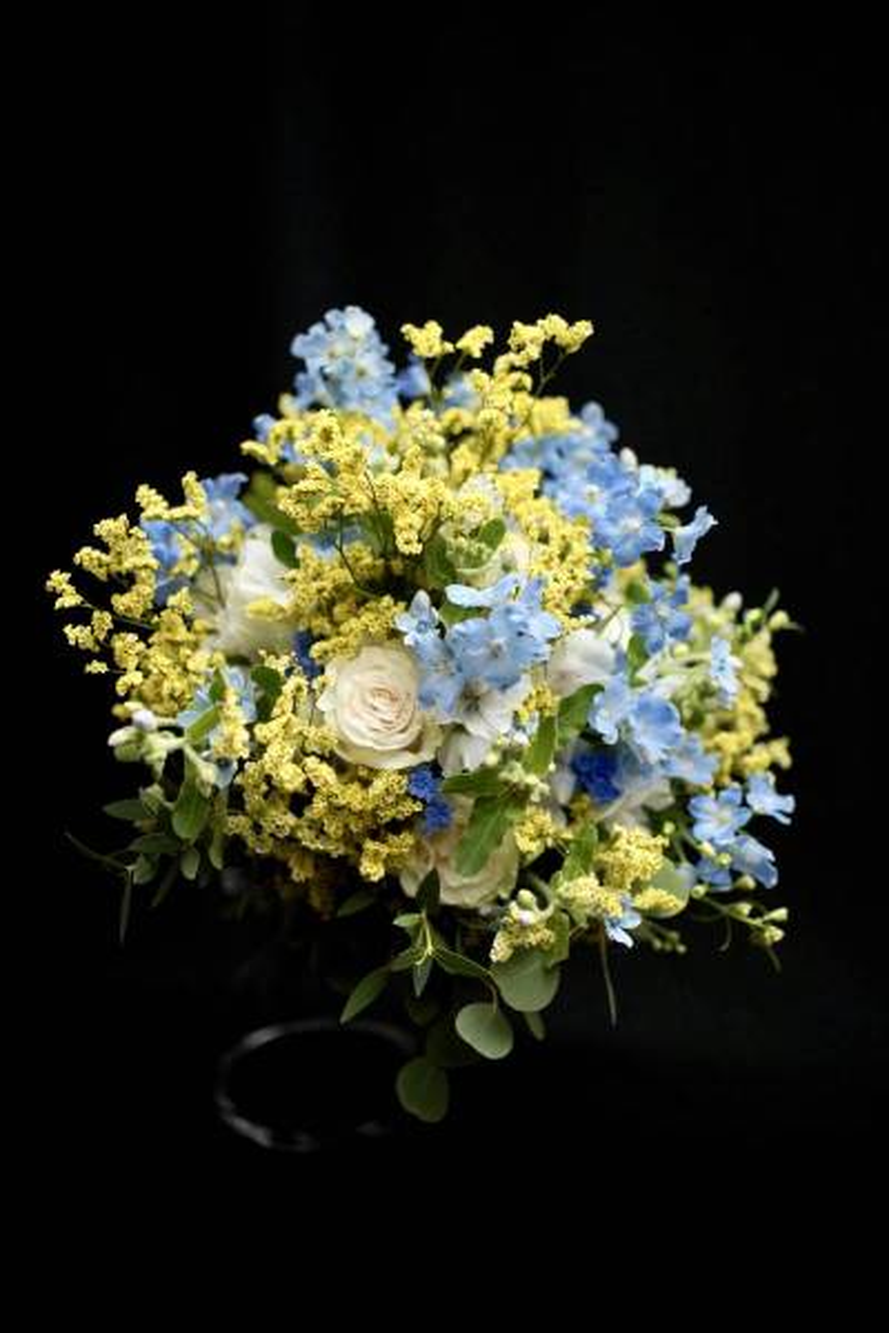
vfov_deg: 54.4
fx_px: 1296
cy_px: 666
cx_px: 444
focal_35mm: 35
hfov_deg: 37.9
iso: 1250
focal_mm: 35
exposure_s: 1/100
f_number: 1.8
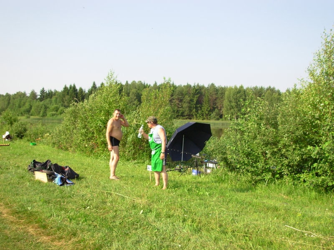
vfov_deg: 37.7
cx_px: 167
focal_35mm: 38
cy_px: 125
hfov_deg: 49.0
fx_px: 367
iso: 50
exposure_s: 1/470
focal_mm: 6.3
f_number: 2.9
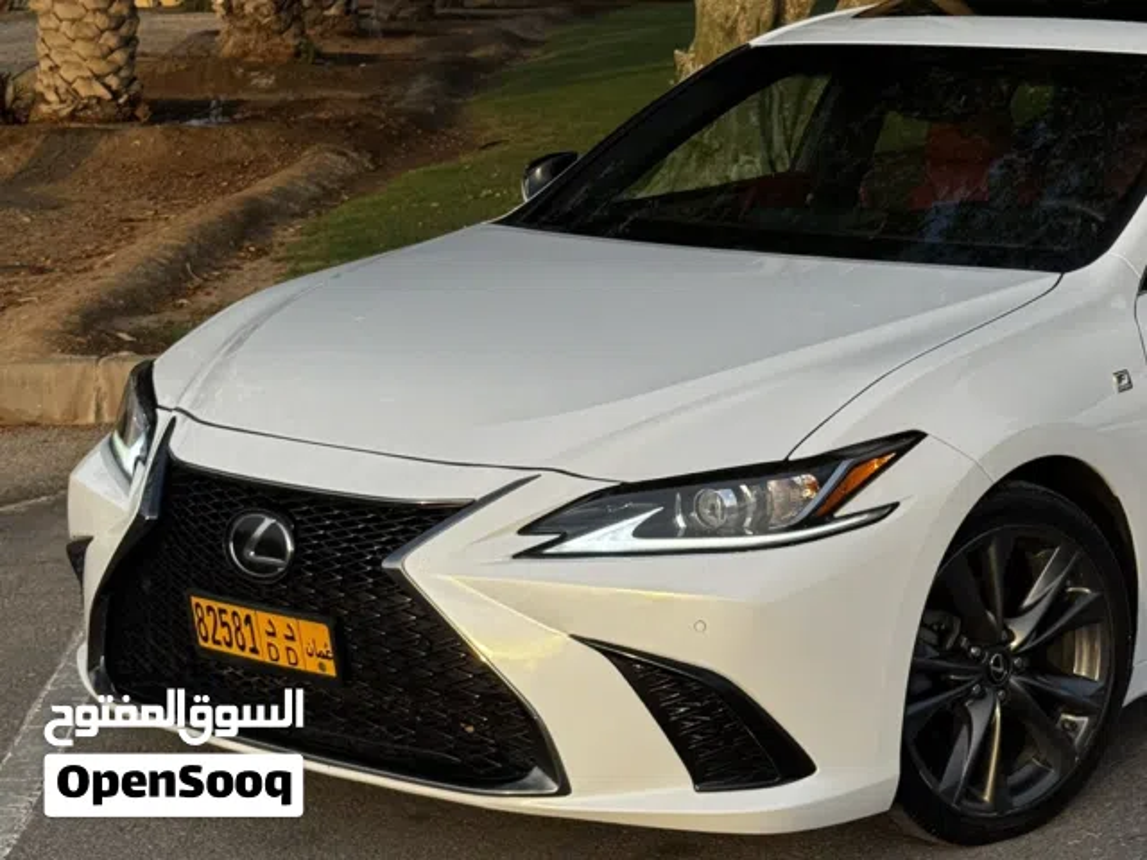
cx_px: 574
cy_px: 430
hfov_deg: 50.1
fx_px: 1226
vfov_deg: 38.7
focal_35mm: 37
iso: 64
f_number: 1.78
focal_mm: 6.76
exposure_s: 1/2415
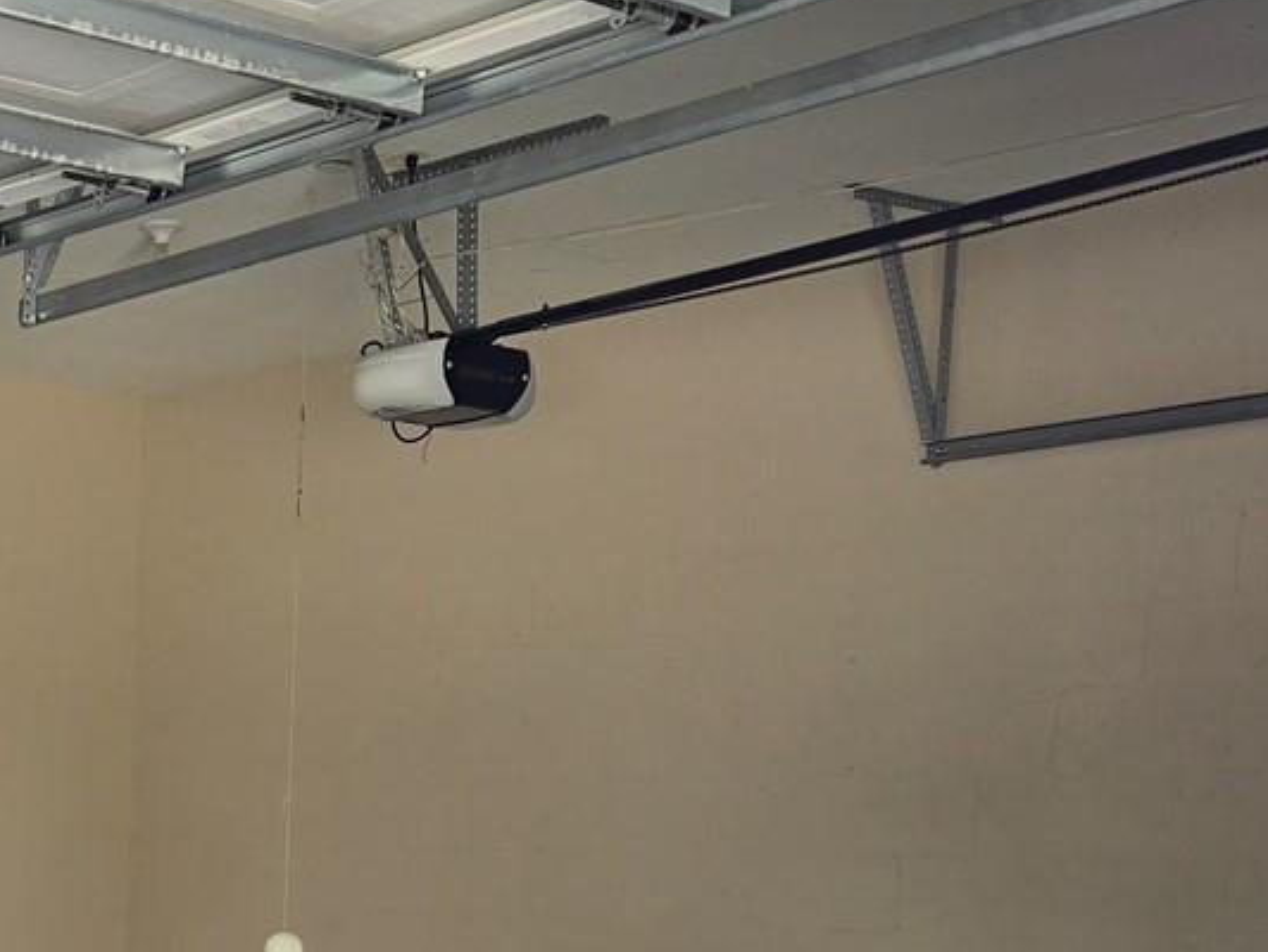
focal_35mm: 69
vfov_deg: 20.8
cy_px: 897
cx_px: -307
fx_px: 2528
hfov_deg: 25.0
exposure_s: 1/180
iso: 40
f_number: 1.8
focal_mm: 5.4
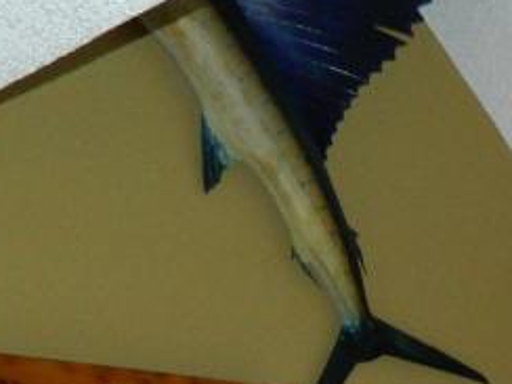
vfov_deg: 12.3
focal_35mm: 105
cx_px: 814
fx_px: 1553
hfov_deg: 16.7
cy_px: 799
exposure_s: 1/30
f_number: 3.1
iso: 140
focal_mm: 4.5
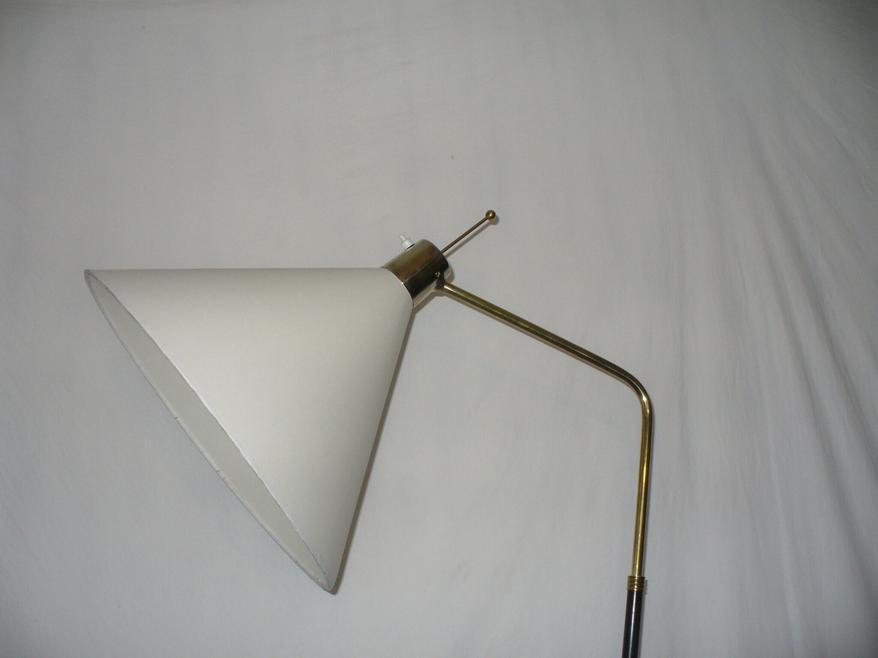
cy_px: 329
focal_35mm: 37
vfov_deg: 38.7
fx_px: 938
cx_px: 439
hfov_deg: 50.1
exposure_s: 1/30
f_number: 2.8
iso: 100
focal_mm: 6.1
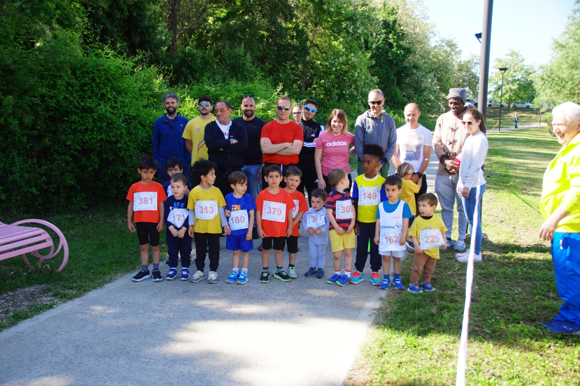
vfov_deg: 36.8
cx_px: 290
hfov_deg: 53.2
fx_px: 580
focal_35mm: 36
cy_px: 193
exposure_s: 1/640
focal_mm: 24
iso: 400
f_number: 4
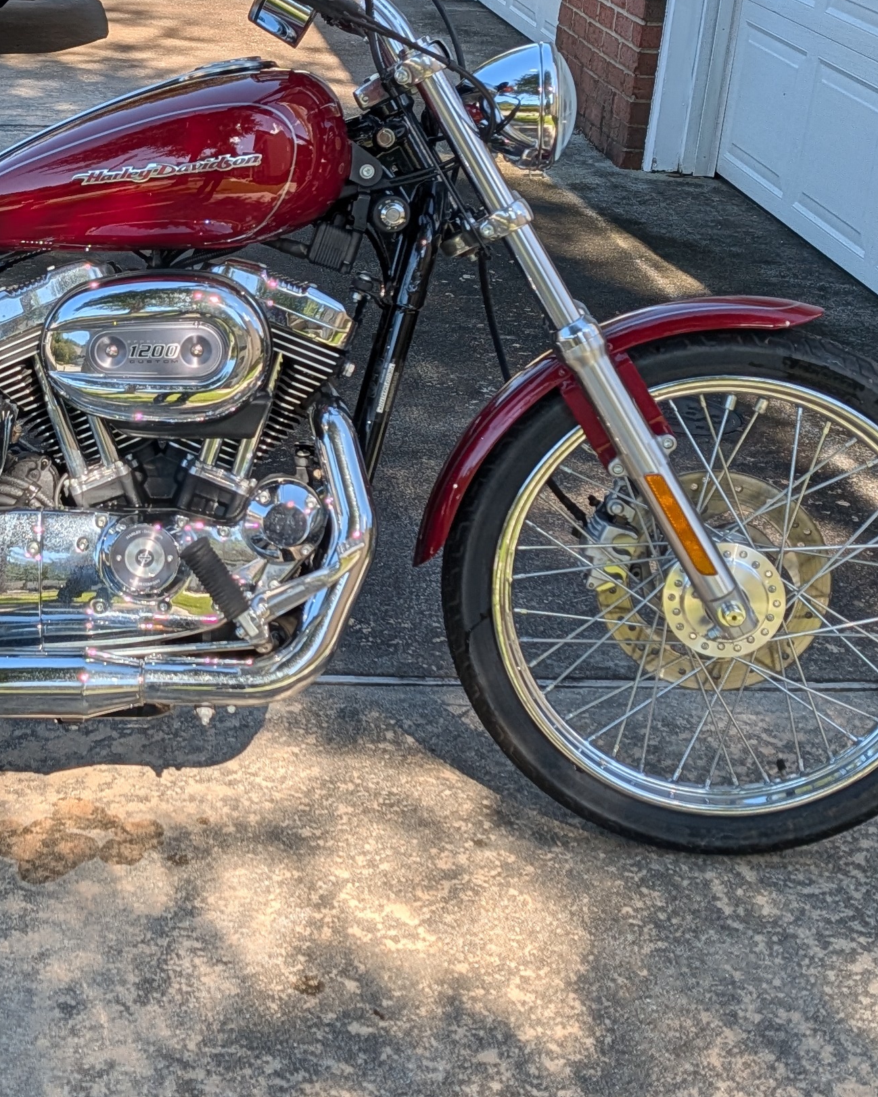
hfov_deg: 25.0
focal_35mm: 59
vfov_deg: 31.7
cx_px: 84
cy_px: 375
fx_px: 1916
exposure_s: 1/7194
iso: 20
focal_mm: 6.9
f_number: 1.68
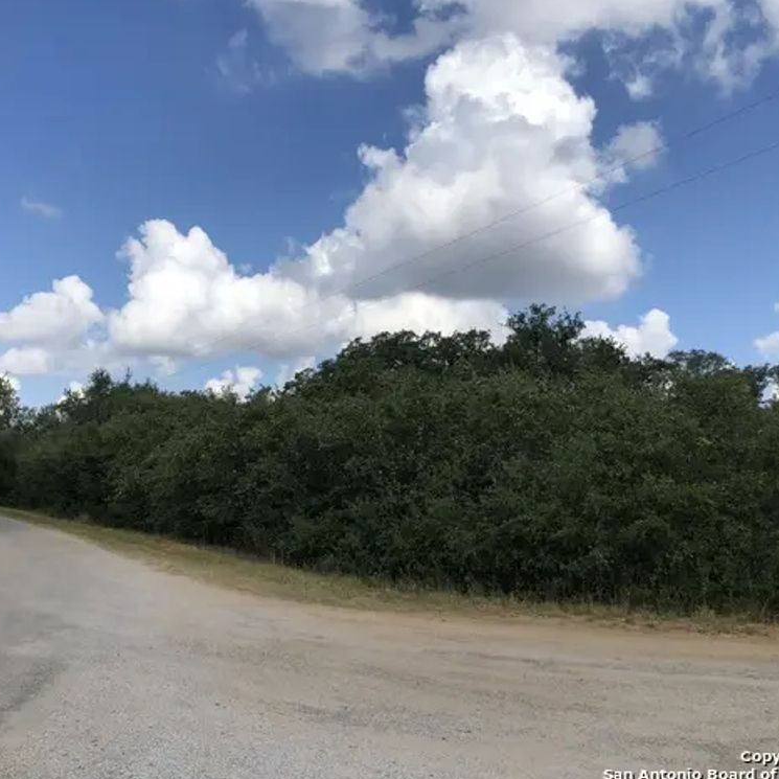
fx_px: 866
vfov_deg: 48.4
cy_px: 383
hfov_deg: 48.3
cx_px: 335
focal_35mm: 34
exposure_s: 1/2525
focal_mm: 4
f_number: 1.8
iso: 25
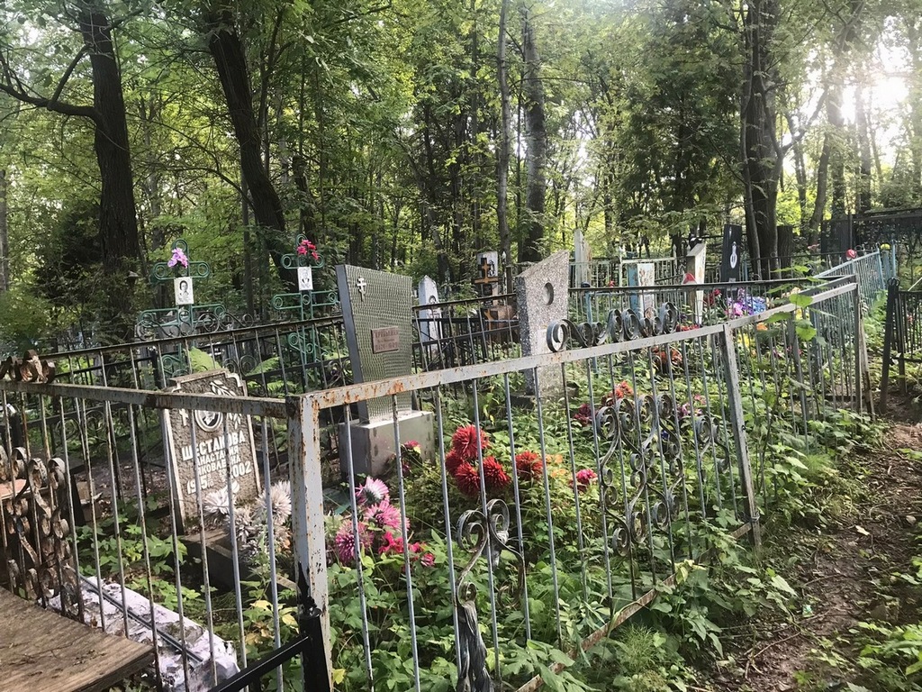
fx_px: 746
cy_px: 346
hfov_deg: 63.4
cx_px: 461
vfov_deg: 49.7
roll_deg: -2.9
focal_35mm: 28
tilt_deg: -5.7
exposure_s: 1/33
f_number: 1.8
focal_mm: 3.99
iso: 25
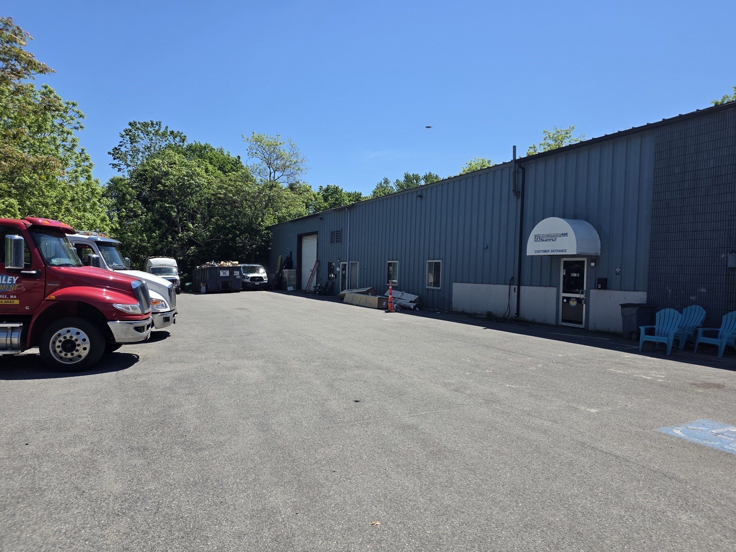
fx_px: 489
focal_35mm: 23
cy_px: 276
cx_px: 368
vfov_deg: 58.9
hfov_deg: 73.9
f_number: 1.7
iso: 80
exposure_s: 1/5608
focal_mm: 6.25
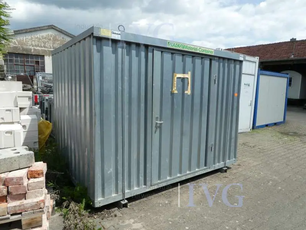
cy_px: 115
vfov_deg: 56.8
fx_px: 212
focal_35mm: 24
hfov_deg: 71.6
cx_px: 153
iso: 80
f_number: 3.3
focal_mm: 4.3
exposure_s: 1/800
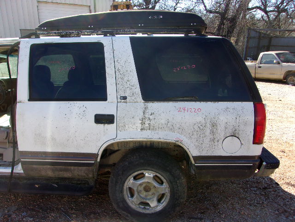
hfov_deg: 65.3
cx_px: 148
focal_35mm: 27
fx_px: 230
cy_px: 111
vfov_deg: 51.4
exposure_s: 1/350
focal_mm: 4.9
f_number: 3
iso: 80
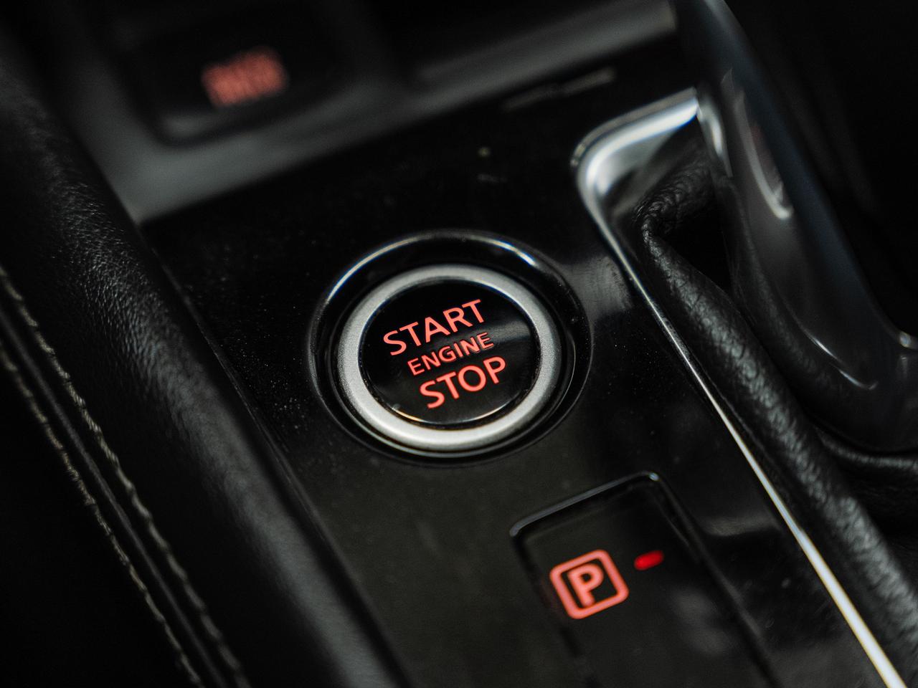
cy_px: 338
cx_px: 457
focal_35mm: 86
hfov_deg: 22.7
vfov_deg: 17.1
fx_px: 2286
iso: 1000
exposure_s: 1/40
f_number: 3.5
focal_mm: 70
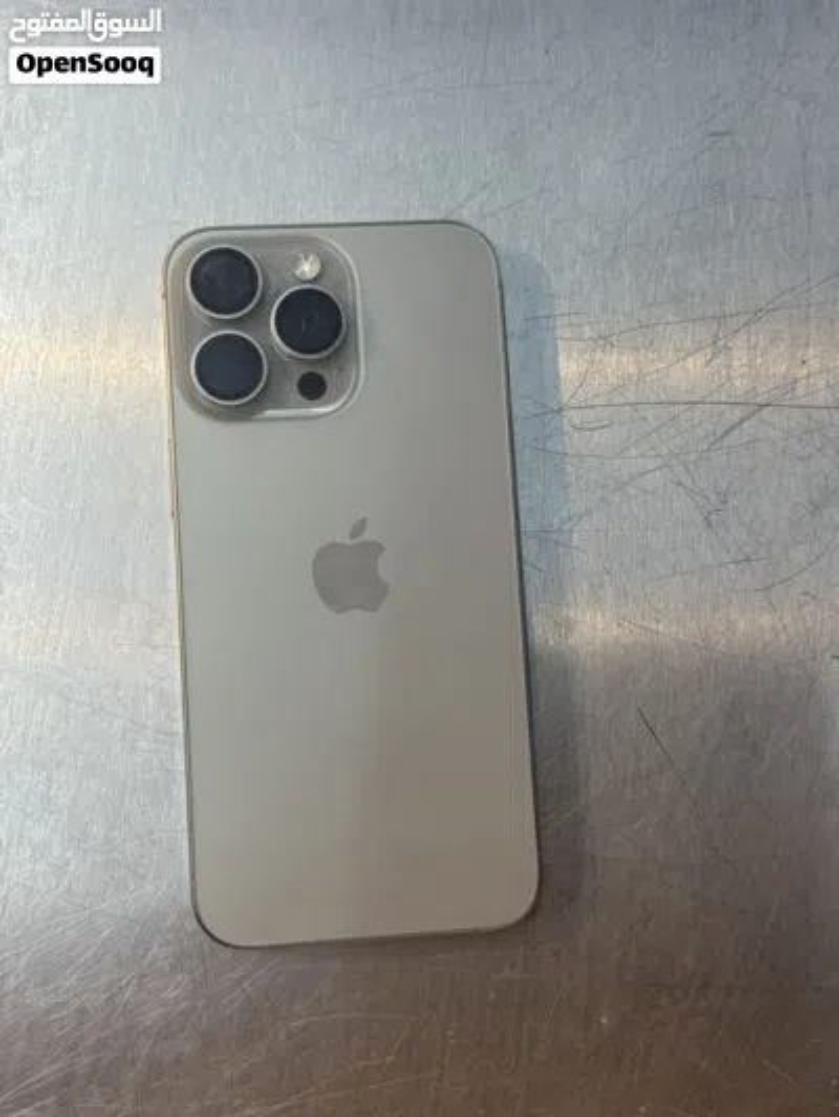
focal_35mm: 48
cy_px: 558
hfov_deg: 30.3
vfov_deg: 39.6
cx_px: 420
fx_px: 1551
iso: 80
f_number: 1.78
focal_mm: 6.76
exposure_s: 1/100
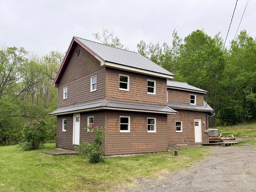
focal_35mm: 30
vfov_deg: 46.7
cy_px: 105
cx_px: 118
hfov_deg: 59.9
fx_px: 222
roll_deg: +0.3
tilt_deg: +5.9
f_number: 1.78
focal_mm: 6.76
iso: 80
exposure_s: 1/379
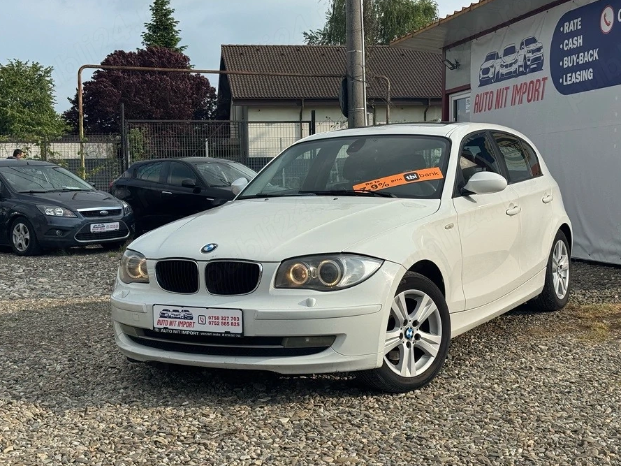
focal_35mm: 54
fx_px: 969
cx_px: 322
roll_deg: +1.6
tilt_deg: -3.4
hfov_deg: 35.5
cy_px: 237
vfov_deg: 27.0
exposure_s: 1/4608
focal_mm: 6.76
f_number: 1.78
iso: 64
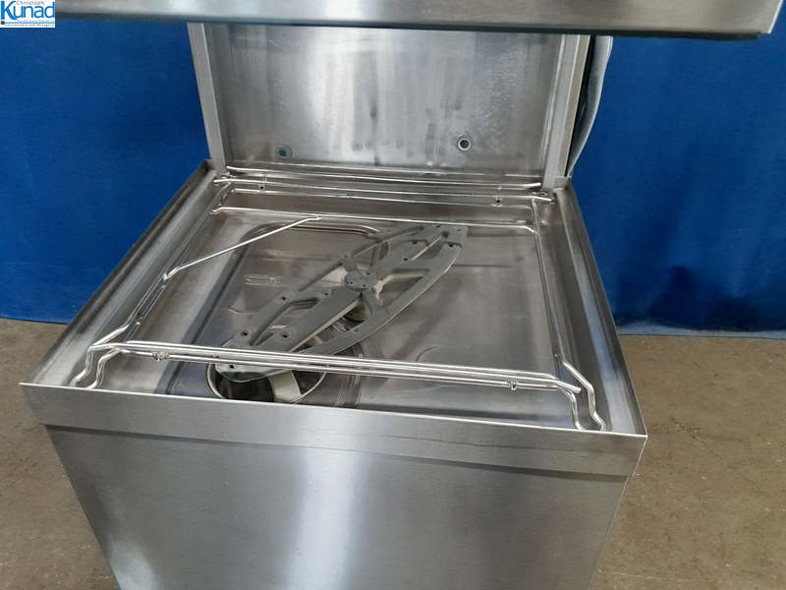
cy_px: 295
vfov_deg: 53.1
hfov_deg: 67.3
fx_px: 590
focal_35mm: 26
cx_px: 393
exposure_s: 1/33
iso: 500
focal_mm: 4
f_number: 1.8
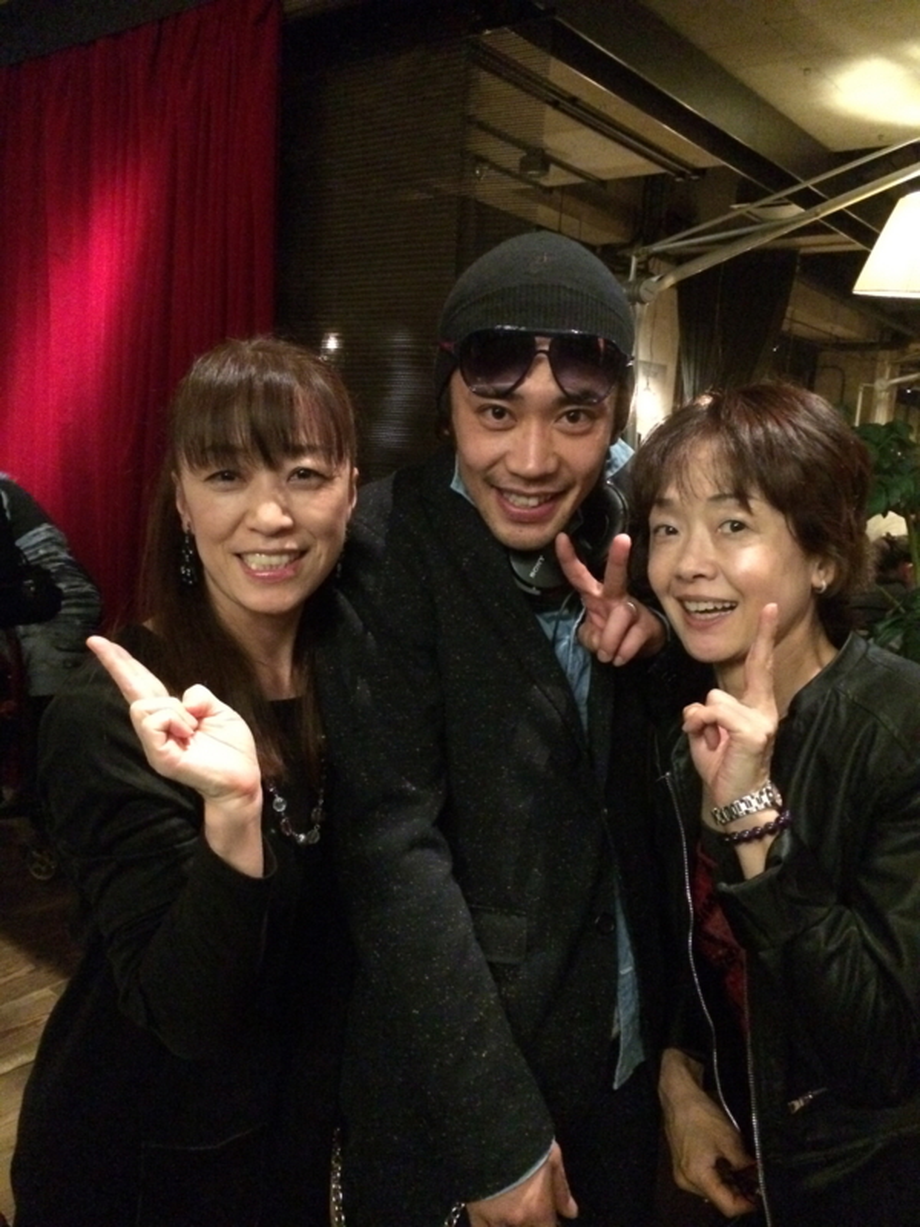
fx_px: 1063
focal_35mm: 30
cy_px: 614
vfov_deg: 60.0
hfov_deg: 46.8
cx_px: 460
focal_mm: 4.12
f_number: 2.2
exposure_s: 1/15
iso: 1250
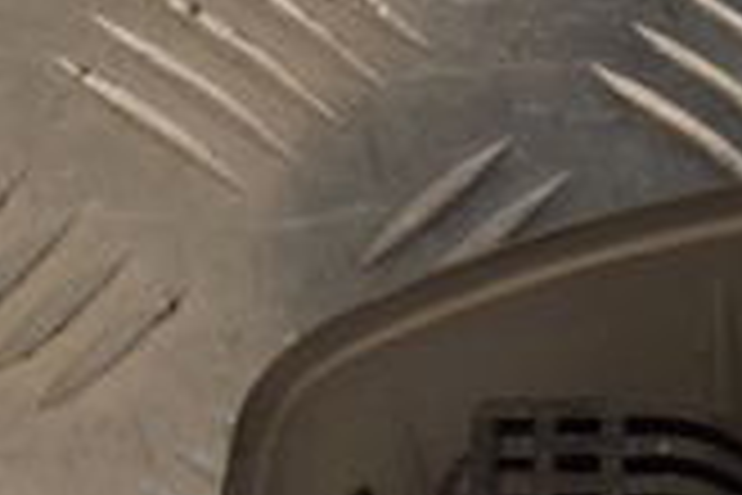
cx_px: 931
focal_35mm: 302
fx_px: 6224
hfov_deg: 6.8
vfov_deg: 4.5
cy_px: 950
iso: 800
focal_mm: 52
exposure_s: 1/200
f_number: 5
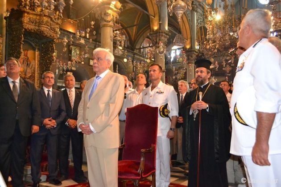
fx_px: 234
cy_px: 94
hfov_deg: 61.9
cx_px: 140
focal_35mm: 30
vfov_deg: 43.6
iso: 3200
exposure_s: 1/60
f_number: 3.8
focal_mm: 20
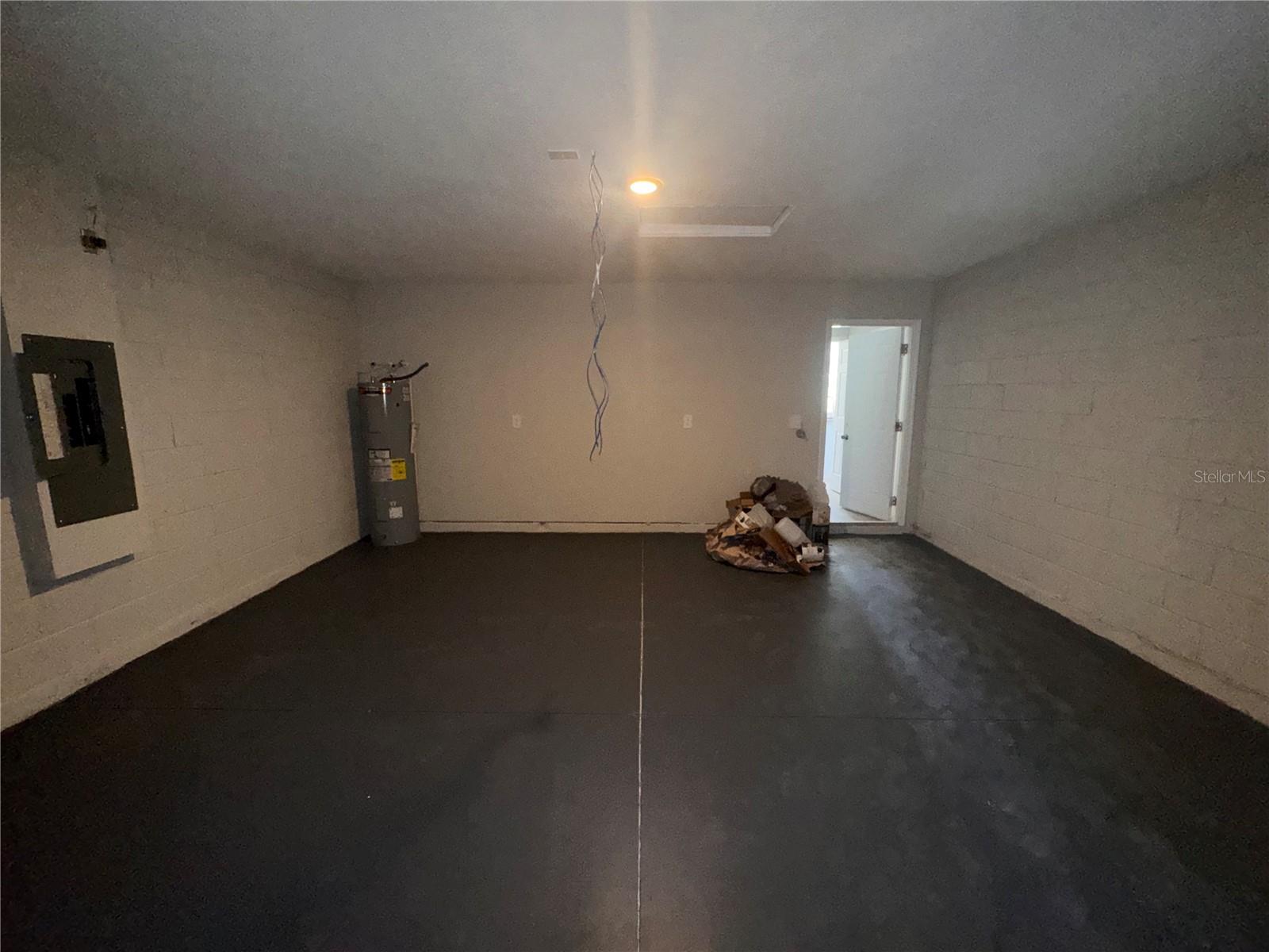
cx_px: 634
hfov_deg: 102.1
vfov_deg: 85.7
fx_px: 513
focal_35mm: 14
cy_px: 476
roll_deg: -0.5
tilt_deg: -9.3
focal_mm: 2.22
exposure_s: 1/40
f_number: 2.2
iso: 200
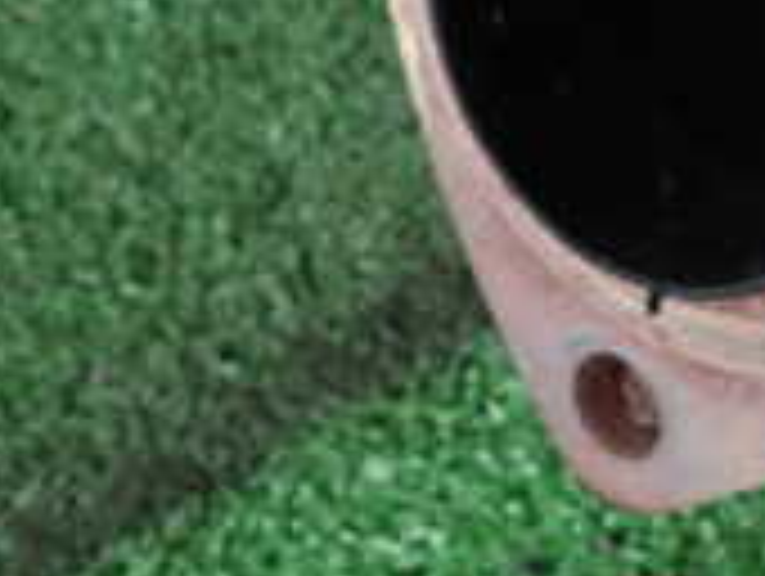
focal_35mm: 88
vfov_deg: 16.5
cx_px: 1030
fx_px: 1948
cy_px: -9
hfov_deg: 20.1
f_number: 2
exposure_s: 1/160
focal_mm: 4.5
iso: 100
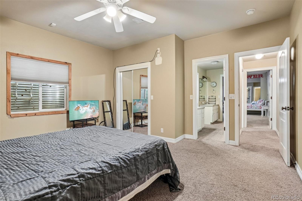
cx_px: 151
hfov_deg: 95.0
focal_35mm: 16
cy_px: 100
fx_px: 138
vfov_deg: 72.0
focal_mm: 11
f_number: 8
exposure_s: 1/5
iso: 400
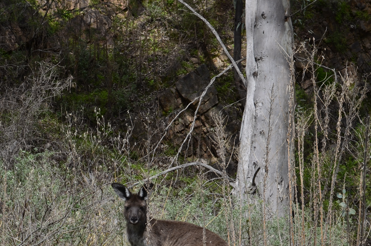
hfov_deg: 20.6
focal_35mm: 99
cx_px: 145
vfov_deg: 13.6
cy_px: 221
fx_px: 1018
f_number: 10
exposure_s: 1/250
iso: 360
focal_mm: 35
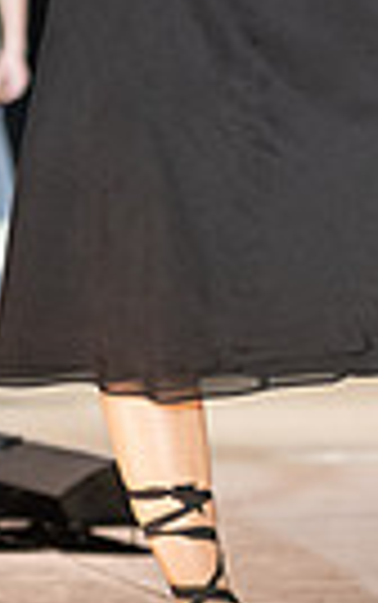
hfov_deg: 2.7
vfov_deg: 4.3
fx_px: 7977
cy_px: -85
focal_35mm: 485
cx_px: 512
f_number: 2.8
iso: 1000
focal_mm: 85
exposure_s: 1/800
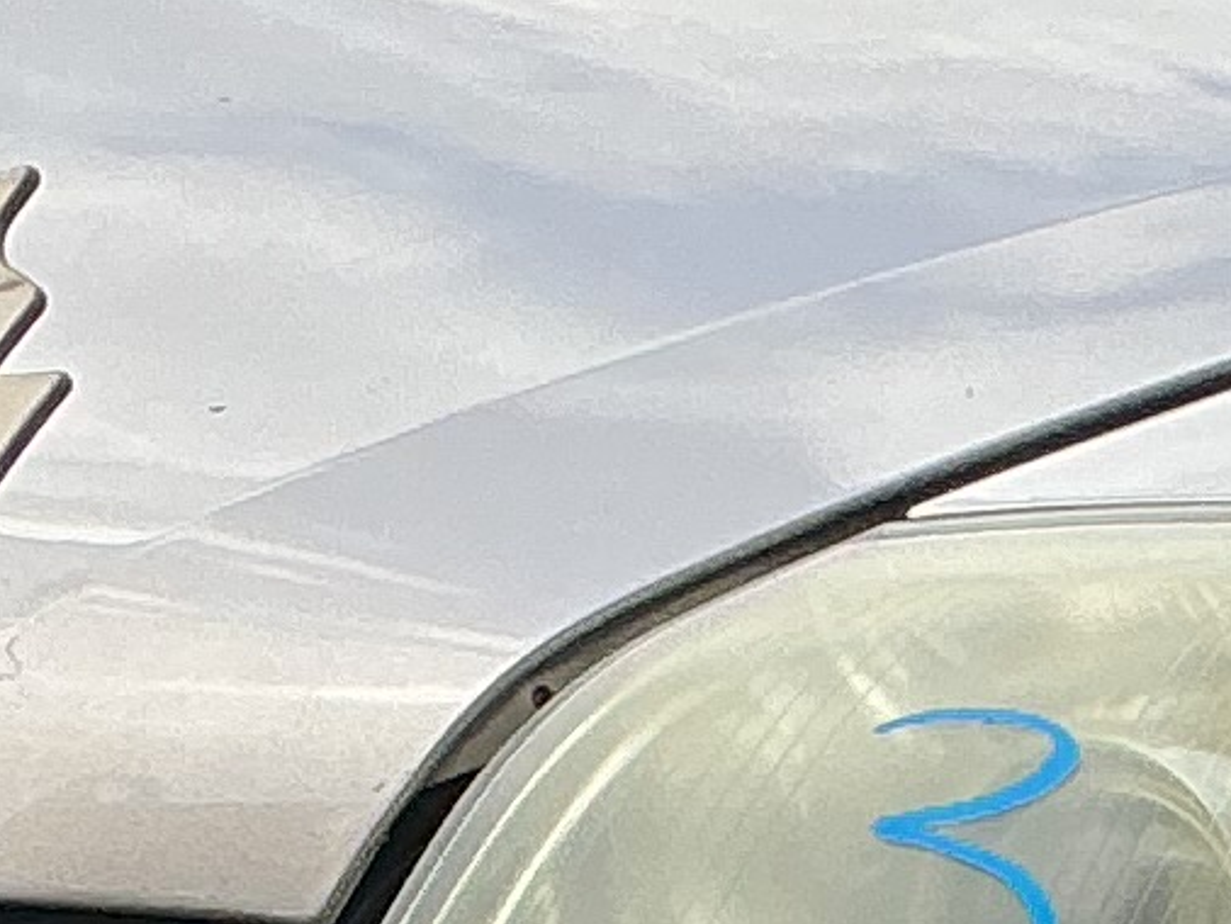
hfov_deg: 8.4
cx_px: 1606
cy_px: 1493
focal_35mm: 231
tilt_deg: -13.6
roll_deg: +0.0
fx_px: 8219
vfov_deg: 6.3
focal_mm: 3
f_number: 1.8
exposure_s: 1/781
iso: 25
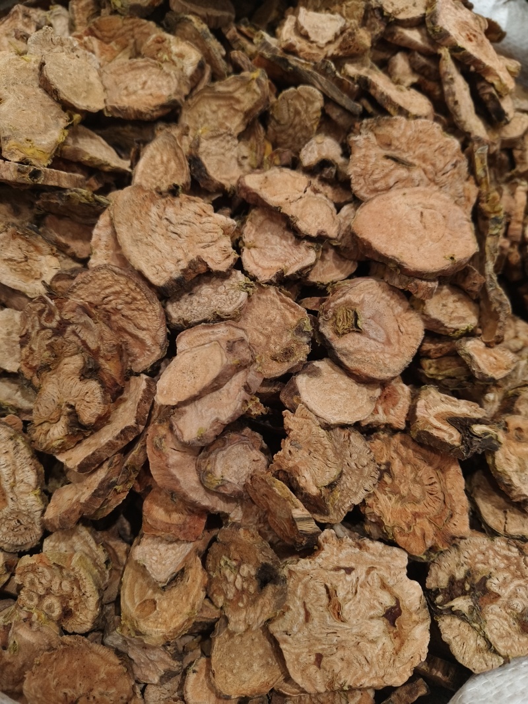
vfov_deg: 73.9
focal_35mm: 23
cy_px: 352
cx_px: 264
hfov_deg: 58.9
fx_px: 468
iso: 606
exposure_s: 1/100
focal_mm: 5.6
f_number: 1.88
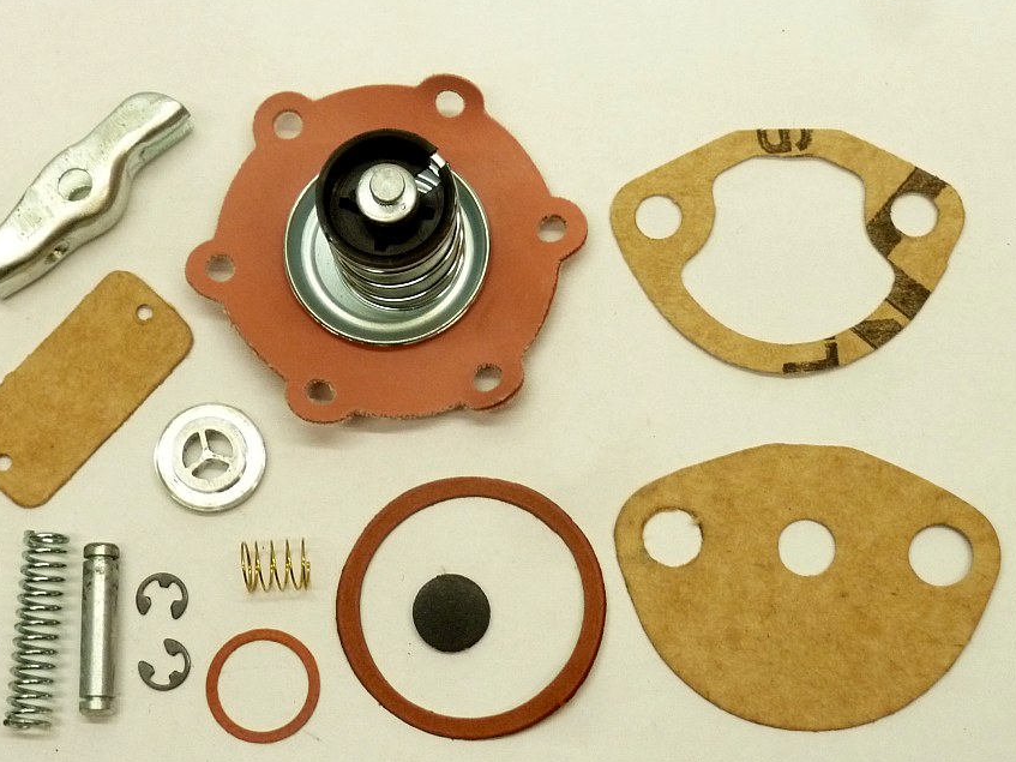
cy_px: 407
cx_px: 477
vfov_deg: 22.6
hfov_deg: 29.8
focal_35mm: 65
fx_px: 1908
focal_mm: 9.7
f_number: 3.9
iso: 400
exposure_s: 1/40
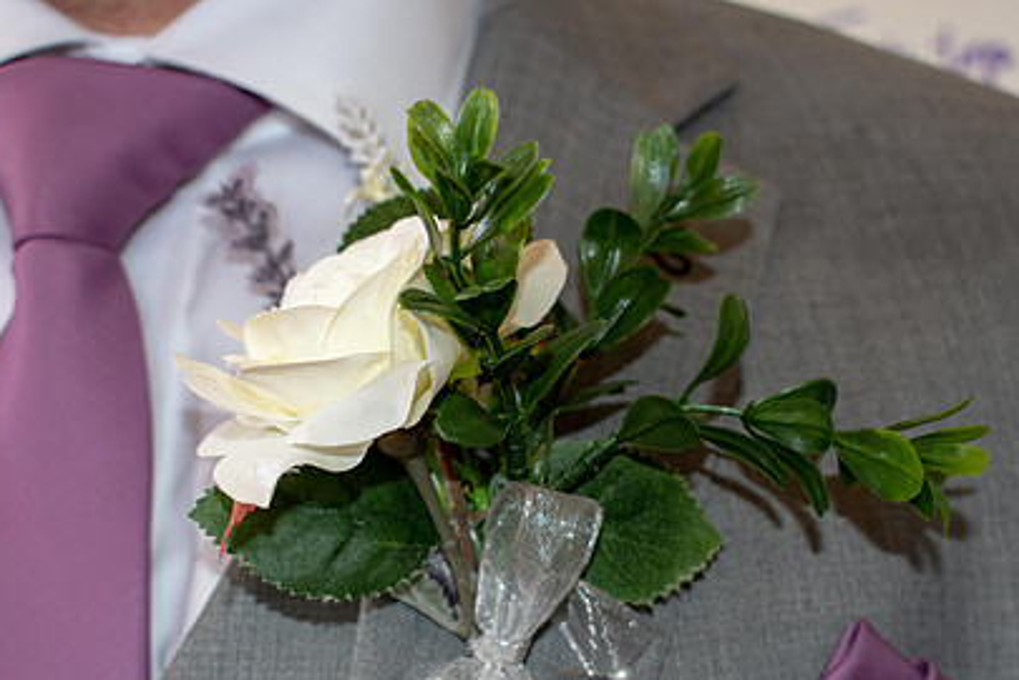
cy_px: 465
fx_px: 2066
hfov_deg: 27.7
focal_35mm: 73
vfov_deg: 18.6
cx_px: 503
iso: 800
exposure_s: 1/100
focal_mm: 34
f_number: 5
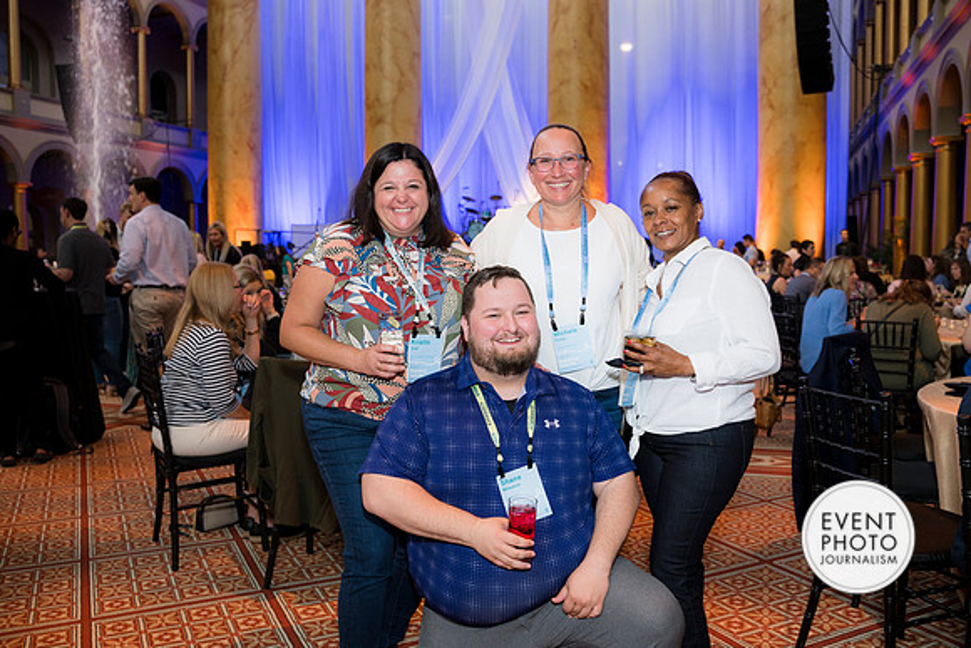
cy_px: 324
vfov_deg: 44.6
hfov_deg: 63.1
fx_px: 791
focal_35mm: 29
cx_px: 486
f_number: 4
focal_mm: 28
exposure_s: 1/100
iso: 800
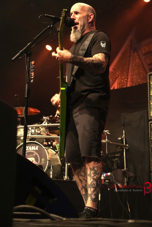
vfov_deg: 29.0
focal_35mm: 70
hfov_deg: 19.6
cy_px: 111
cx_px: 77
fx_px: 440
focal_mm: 45
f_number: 4.5
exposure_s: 1/100
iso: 6400
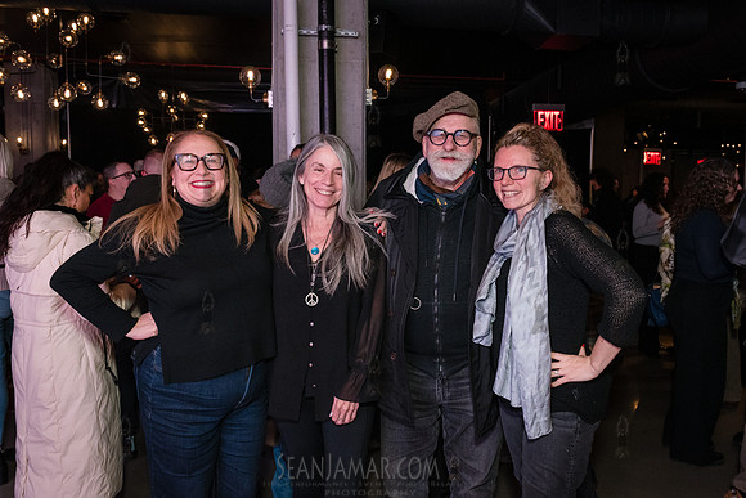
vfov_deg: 45.4
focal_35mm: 29
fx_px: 595
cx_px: 408
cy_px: 236
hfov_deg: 64.1
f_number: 4.5
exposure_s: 1/160
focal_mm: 24
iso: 4000
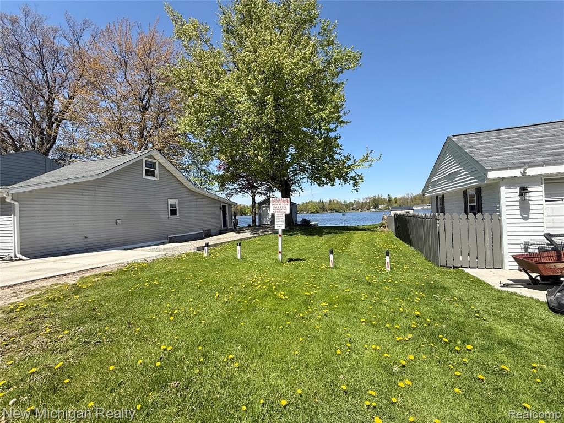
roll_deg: +2.1
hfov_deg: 102.1
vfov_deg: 85.7
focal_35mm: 14
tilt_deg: +1.6
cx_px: 282
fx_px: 228
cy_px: 212
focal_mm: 2.22
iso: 50
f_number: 2.2
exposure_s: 1/1613
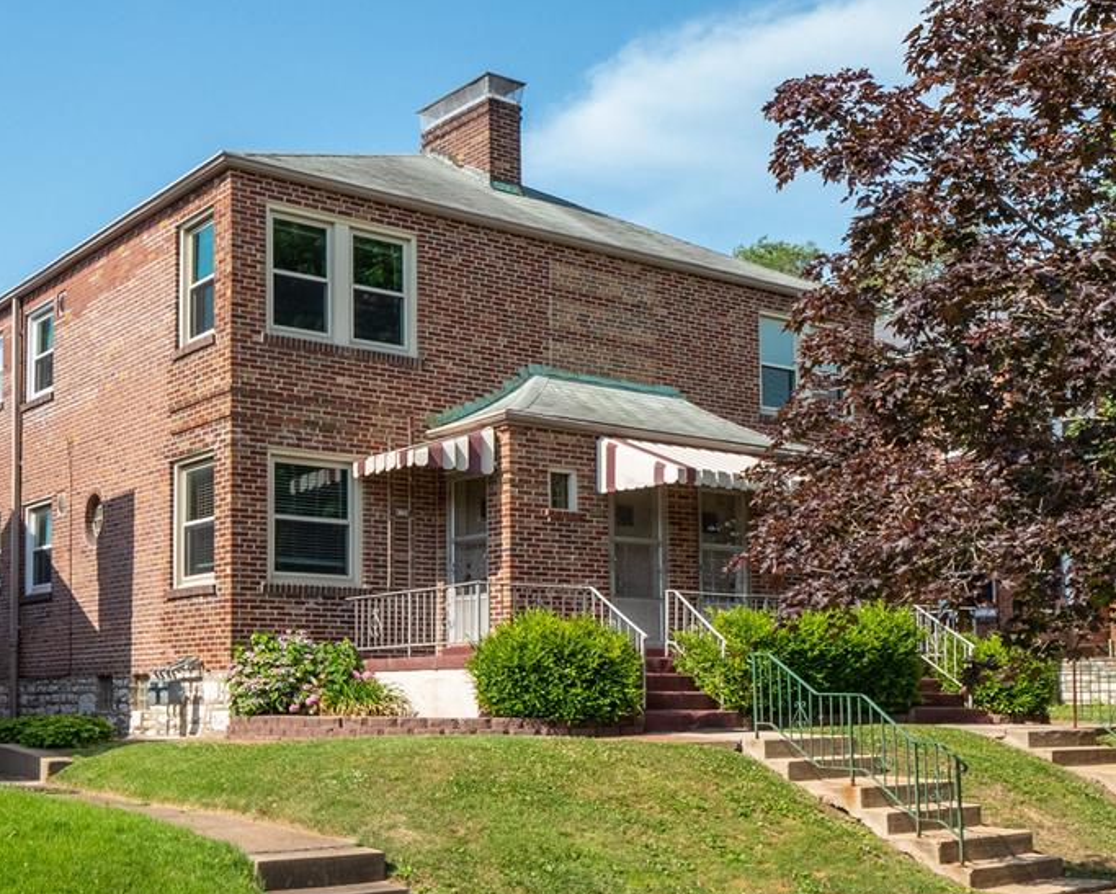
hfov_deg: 41.1
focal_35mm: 45
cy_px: 503
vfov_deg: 33.4
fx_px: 1487
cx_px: 621
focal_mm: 16
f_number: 8
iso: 400
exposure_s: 1/500
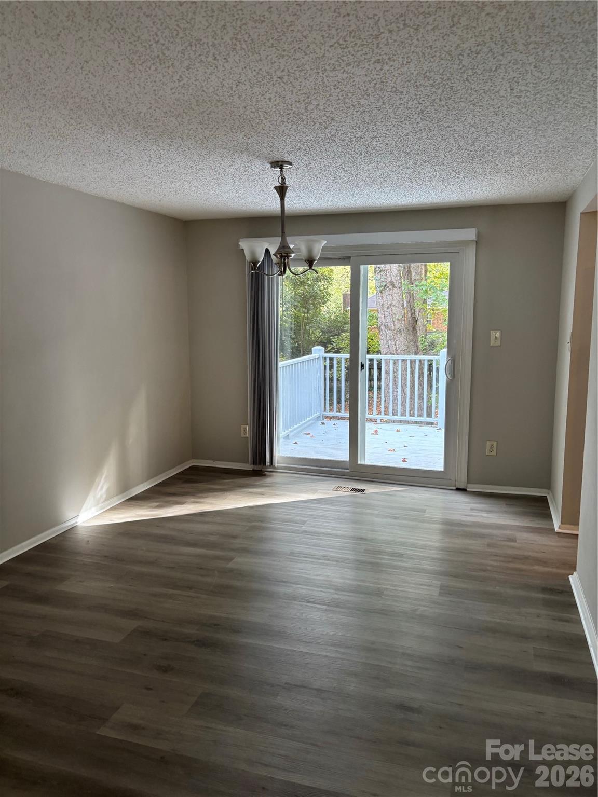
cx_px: 299
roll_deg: -1.0
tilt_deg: -8.7
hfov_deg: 53.1
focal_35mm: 26
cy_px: 398
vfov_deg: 67.3
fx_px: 599
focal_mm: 5.96
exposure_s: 1/60
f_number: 1.6
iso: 100
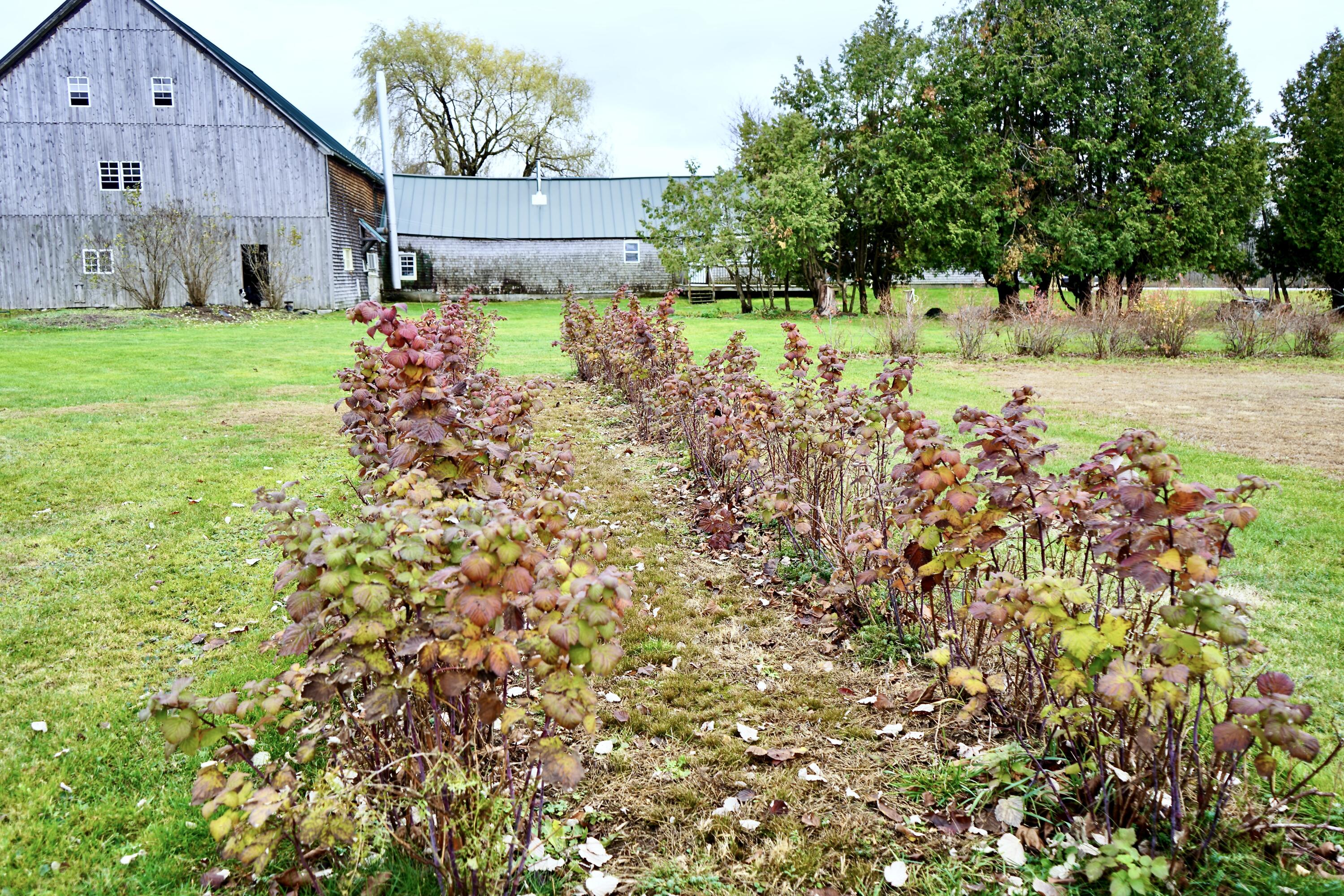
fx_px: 1045
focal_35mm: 28
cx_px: 672
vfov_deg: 46.4
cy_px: 448
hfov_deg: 65.5
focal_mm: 28
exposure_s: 1/60
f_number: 4
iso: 100
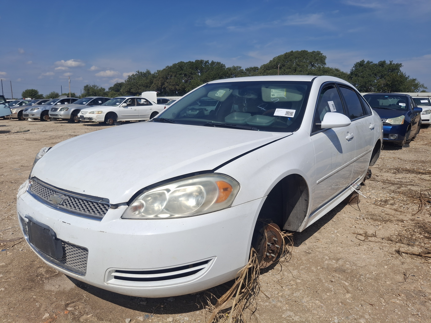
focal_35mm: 25
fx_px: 311
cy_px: 162
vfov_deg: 54.9
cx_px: 216
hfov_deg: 69.4
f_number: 1.8
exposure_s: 1/4292
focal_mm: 4.69
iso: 32
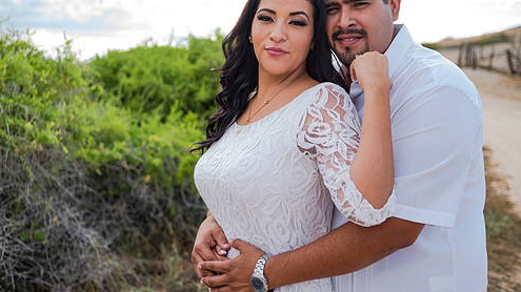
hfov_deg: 47.4
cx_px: 248
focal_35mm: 43
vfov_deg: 27.6
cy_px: 111
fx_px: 594
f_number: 2.8
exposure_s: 1/500
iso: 50
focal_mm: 35
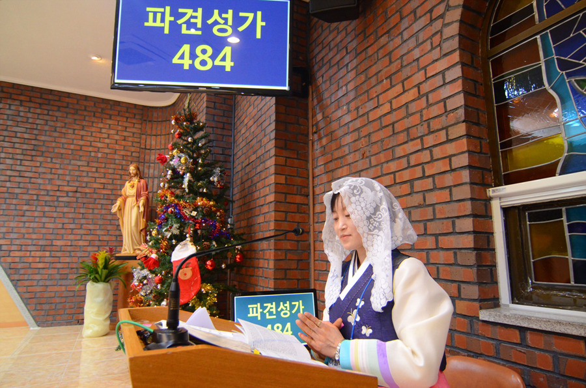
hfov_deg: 81.3
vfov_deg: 59.3
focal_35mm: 21
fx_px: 341
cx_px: 293
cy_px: 194
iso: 2500
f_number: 4
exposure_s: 1/80
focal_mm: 14
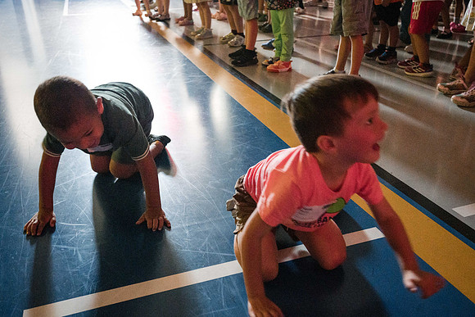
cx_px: 237
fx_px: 419
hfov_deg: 59.1
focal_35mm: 32
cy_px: 155
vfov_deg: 41.4
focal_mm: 30
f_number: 4
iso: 11400
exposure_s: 1/60
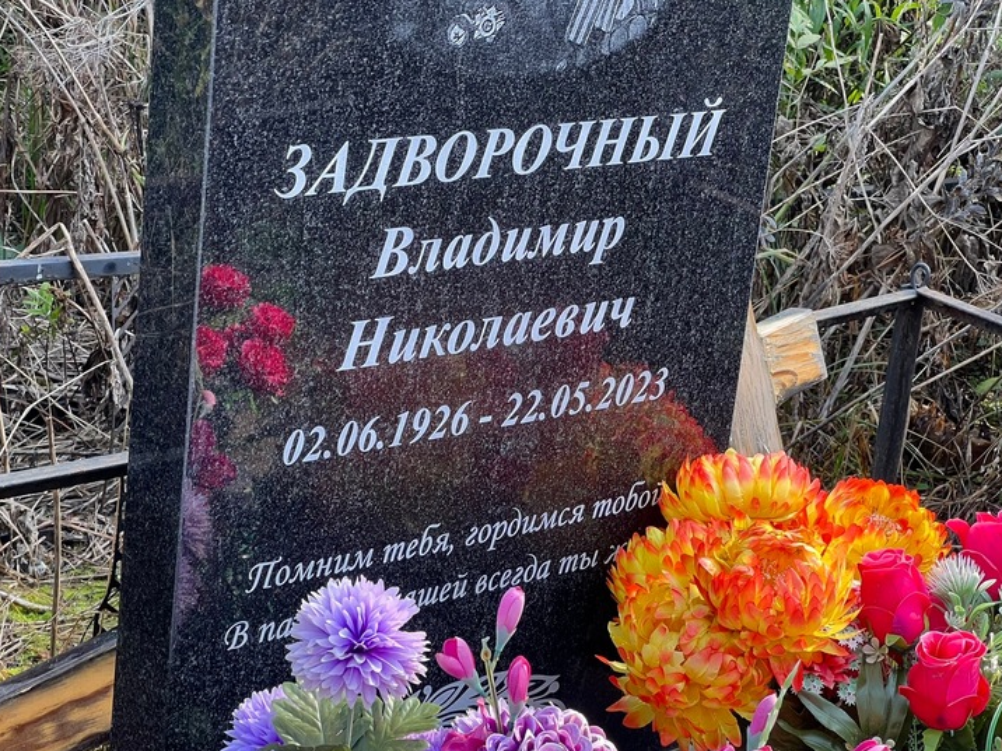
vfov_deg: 17.2
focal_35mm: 86
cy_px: 396
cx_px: 529
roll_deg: -6.1
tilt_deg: -19.2
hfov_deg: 22.8
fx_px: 2489
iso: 80
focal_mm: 9
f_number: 2.8
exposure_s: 1/99
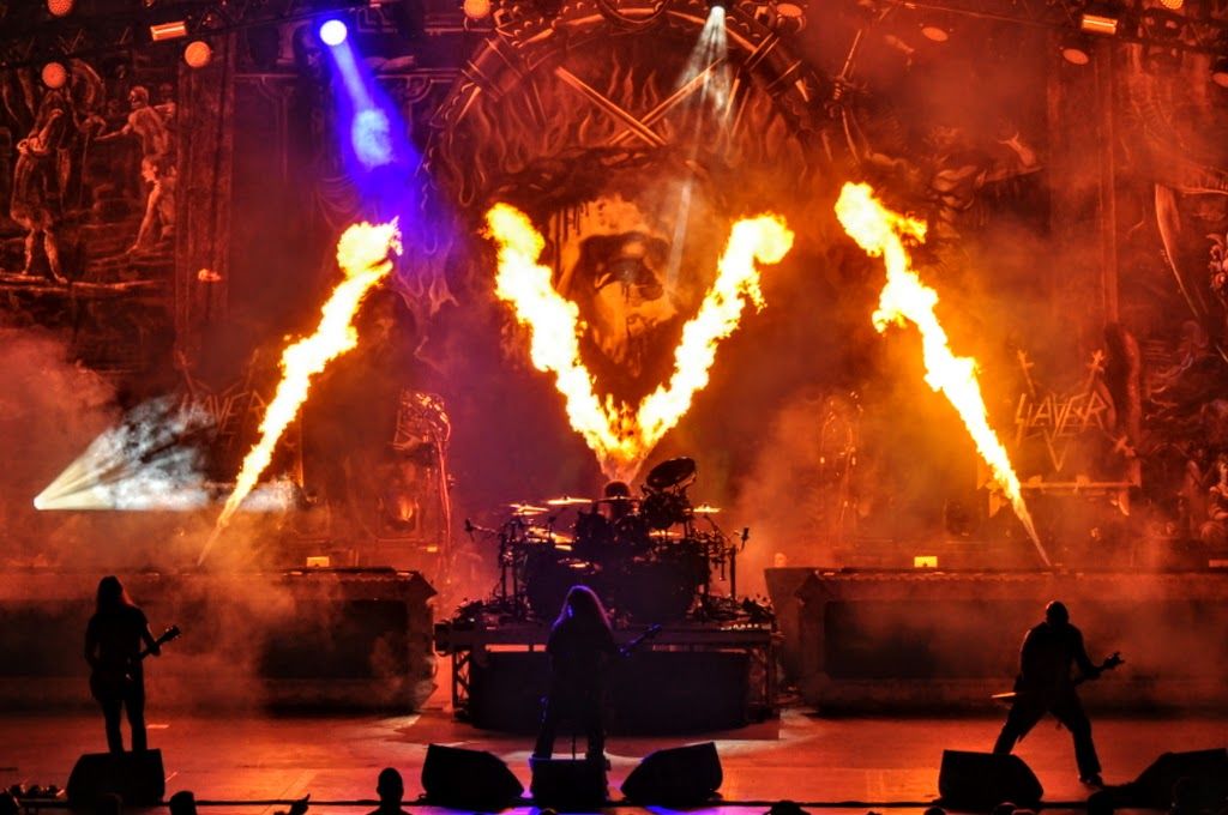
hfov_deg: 18.2
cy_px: 408
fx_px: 3833
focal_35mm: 112
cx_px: 614
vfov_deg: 12.1
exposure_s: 1/100
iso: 800
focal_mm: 75
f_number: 9
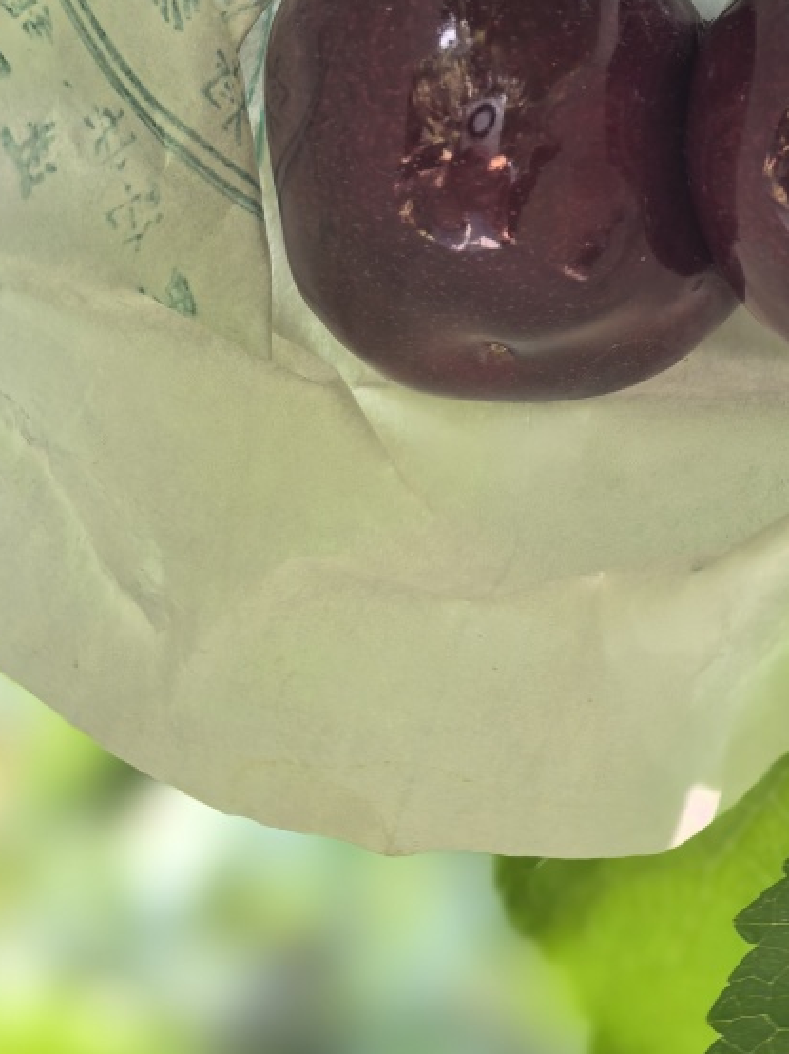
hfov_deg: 14.1
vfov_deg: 18.5
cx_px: 702
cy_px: 62
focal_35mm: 104
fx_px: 3163
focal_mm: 5.75
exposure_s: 1/174
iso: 50
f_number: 2
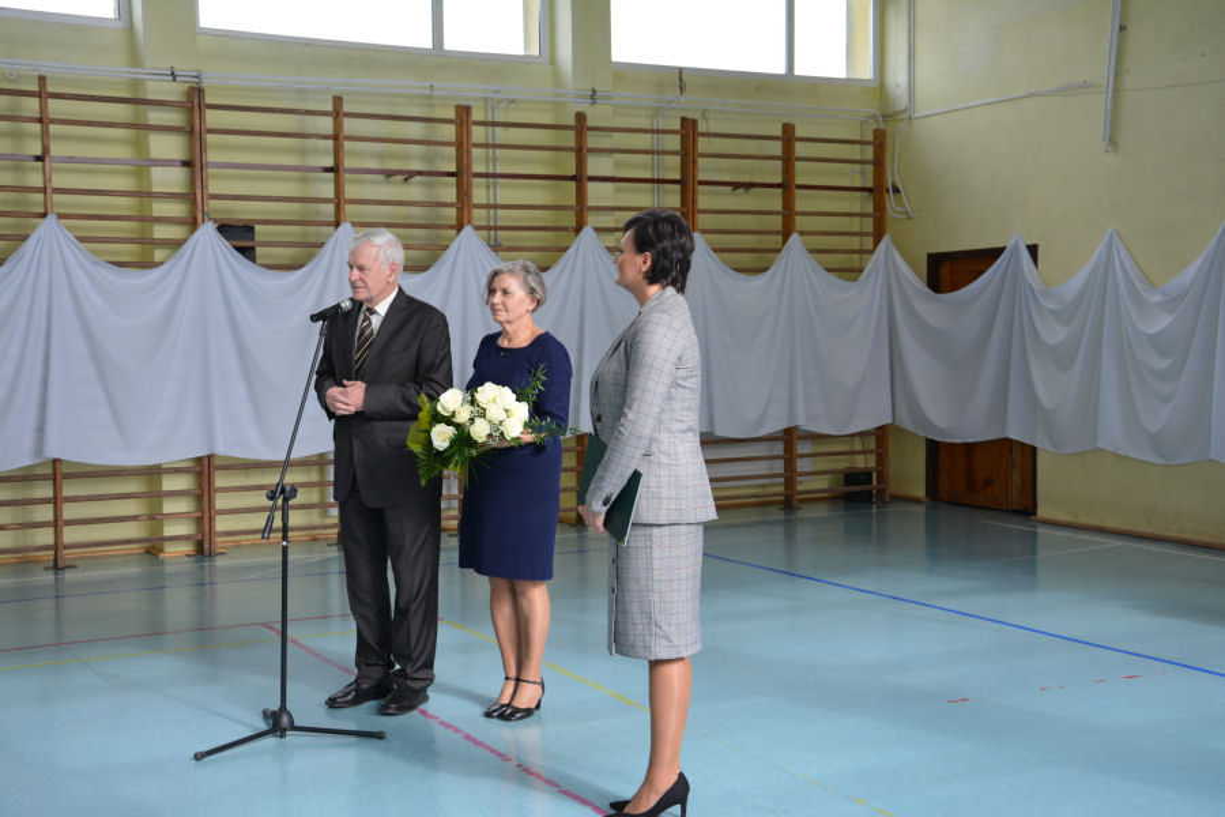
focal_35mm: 48
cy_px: 408
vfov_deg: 28.1
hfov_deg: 41.1
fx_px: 1633
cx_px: 612
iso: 400
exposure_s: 1/125
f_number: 5.6
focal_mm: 32
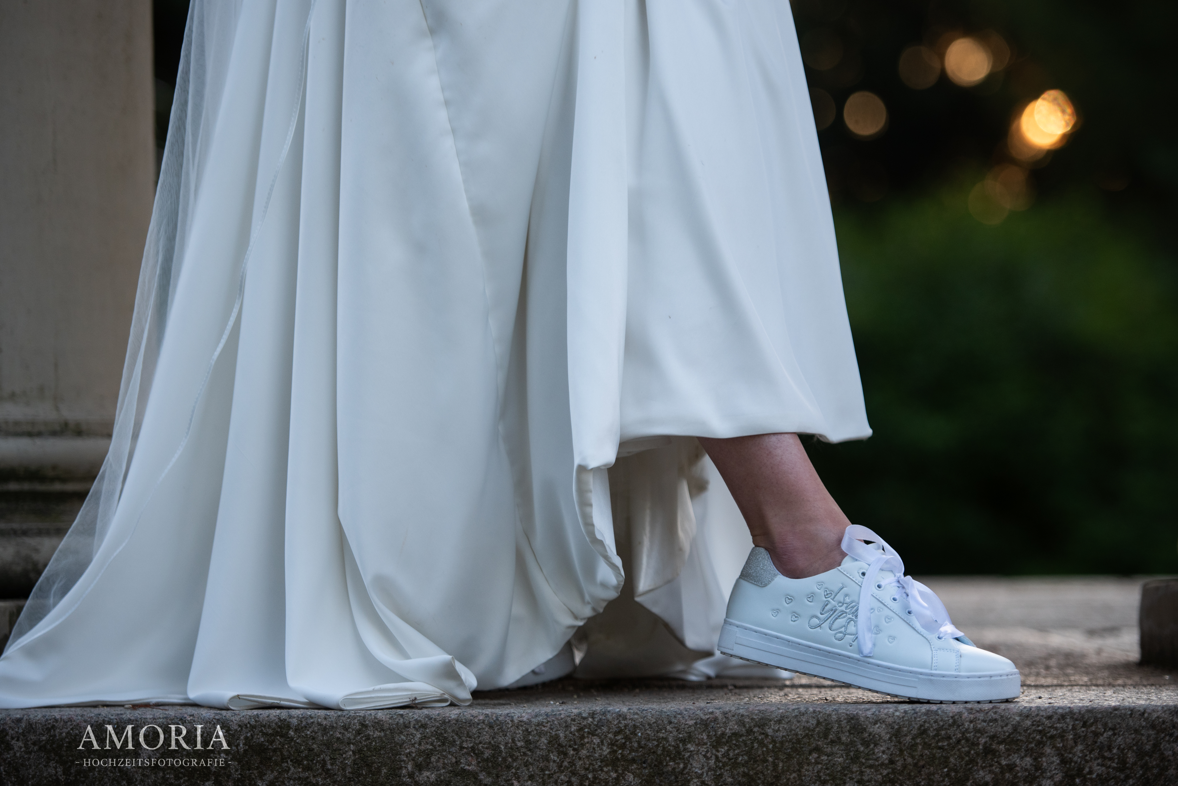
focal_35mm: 133
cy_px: 379
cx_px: 621
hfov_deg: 15.4
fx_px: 4353
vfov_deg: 10.3
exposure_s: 1/640
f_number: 2.8
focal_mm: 125
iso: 400
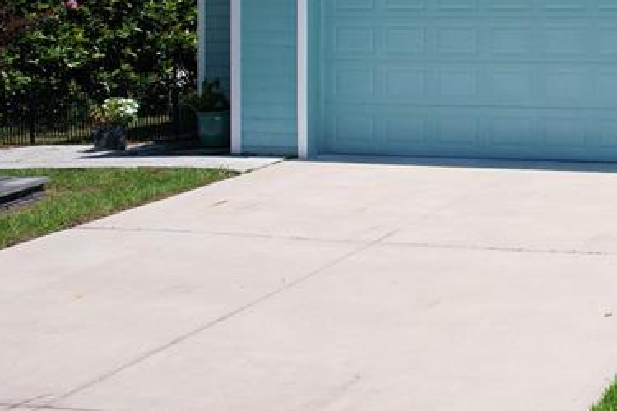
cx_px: 731
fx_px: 1028
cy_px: 10
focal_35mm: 60
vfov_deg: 21.9
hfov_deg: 29.1
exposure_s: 1/3200
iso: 140
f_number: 2.8
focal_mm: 8.38
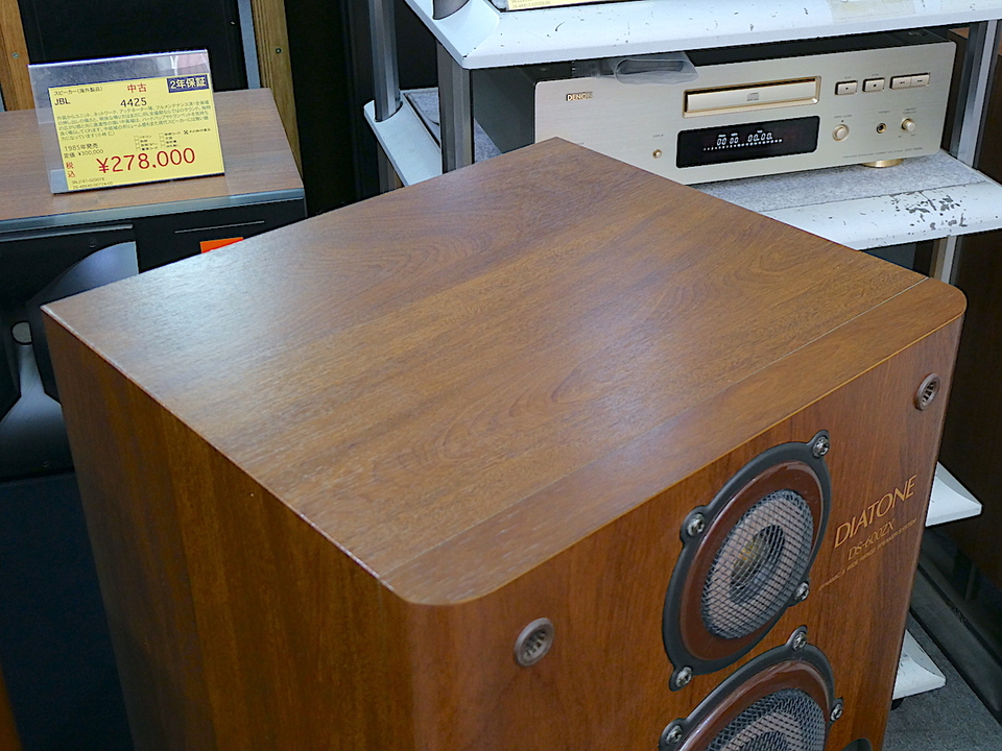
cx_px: 501
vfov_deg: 32.9
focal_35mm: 44
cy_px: 376
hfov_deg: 42.9
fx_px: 1274
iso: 200
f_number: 3.9
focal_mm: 7.8
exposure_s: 1/13
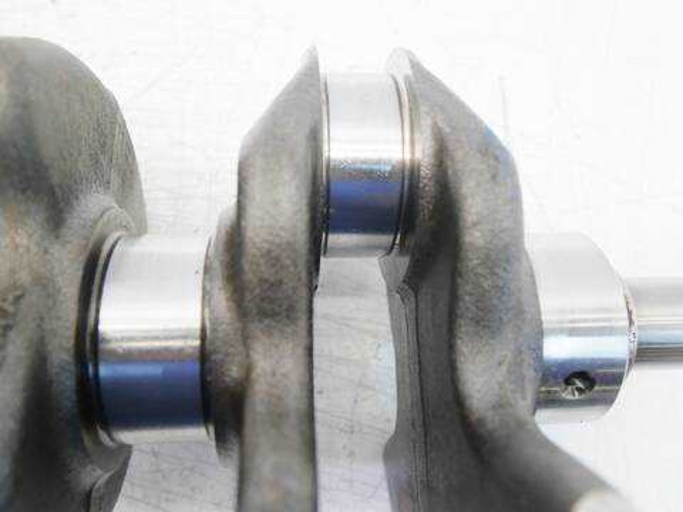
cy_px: 256
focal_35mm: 28
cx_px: 342
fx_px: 552
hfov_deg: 63.4
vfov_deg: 49.7
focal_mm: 14
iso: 500
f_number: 3.6
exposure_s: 1/60
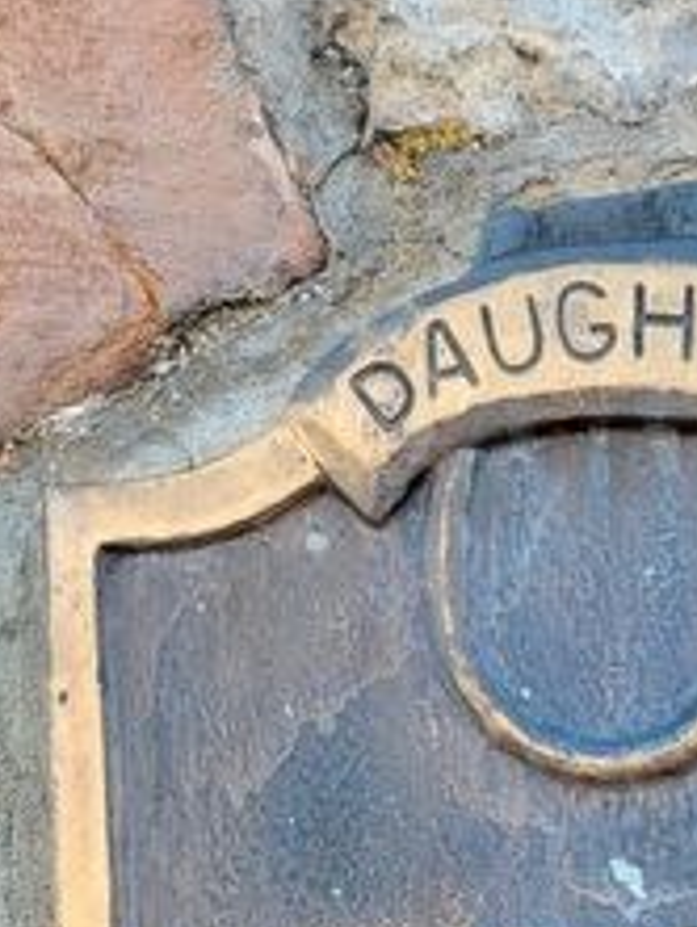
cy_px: 1523
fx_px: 2521
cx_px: 1096
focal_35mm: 94
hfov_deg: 14.5
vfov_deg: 17.8
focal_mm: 5.4
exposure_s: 1/132
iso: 40
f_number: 1.8
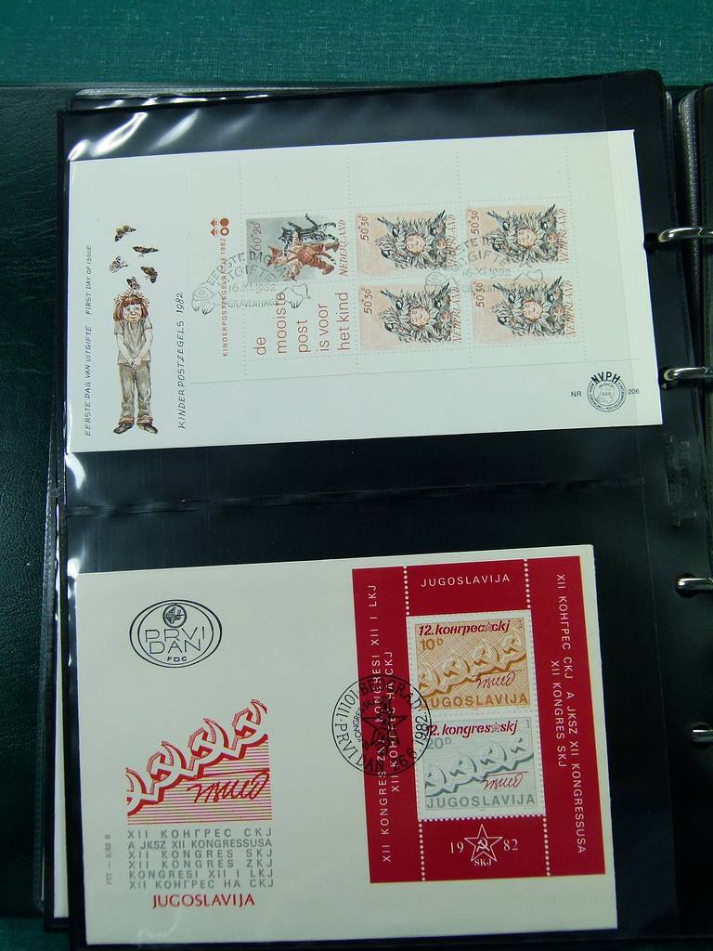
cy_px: 476
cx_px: 356
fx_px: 989
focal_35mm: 36
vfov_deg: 51.4
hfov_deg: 39.7
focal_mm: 6.5
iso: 100
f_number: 3.6
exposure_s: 1/100
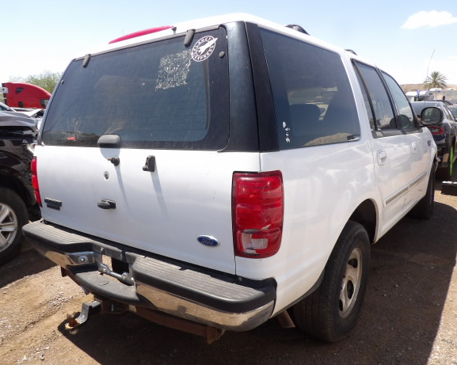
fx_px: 351
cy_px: 188
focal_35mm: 26
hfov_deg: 66.0
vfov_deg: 54.9
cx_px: 219
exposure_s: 1/887
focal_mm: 4.3
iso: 100
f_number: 3.2
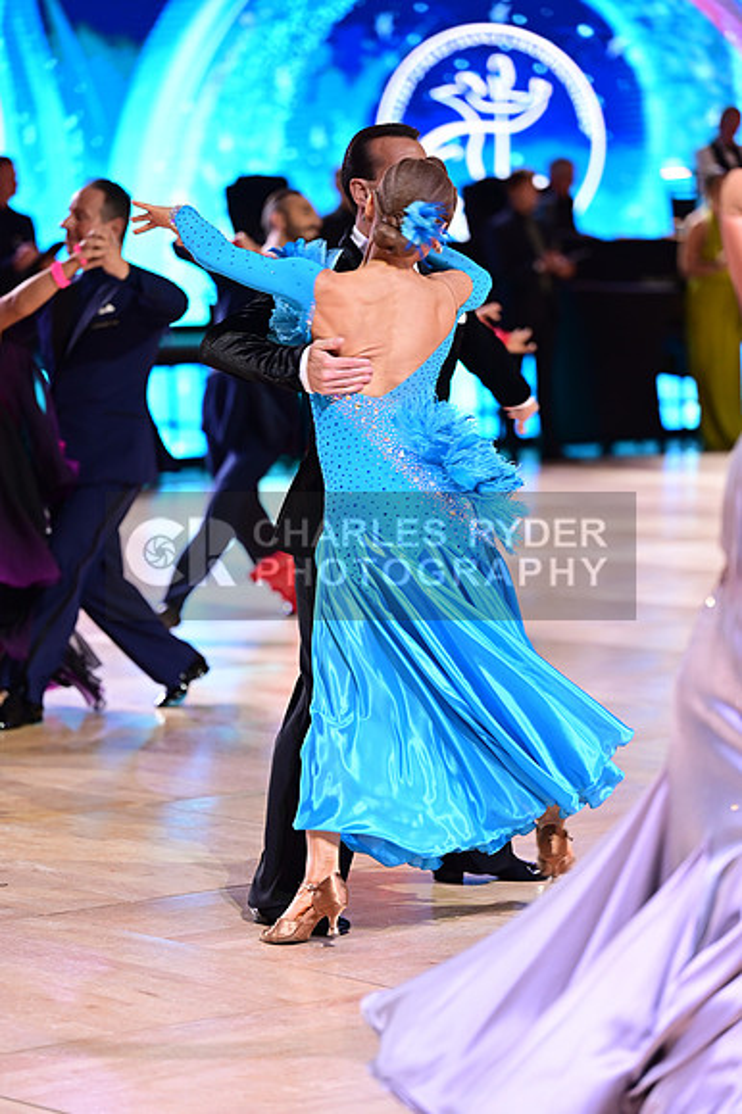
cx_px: 371
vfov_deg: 15.8
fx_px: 4024
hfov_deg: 10.5
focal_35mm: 130
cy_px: 557
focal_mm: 130
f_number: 2.8
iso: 1600
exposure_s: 1/400
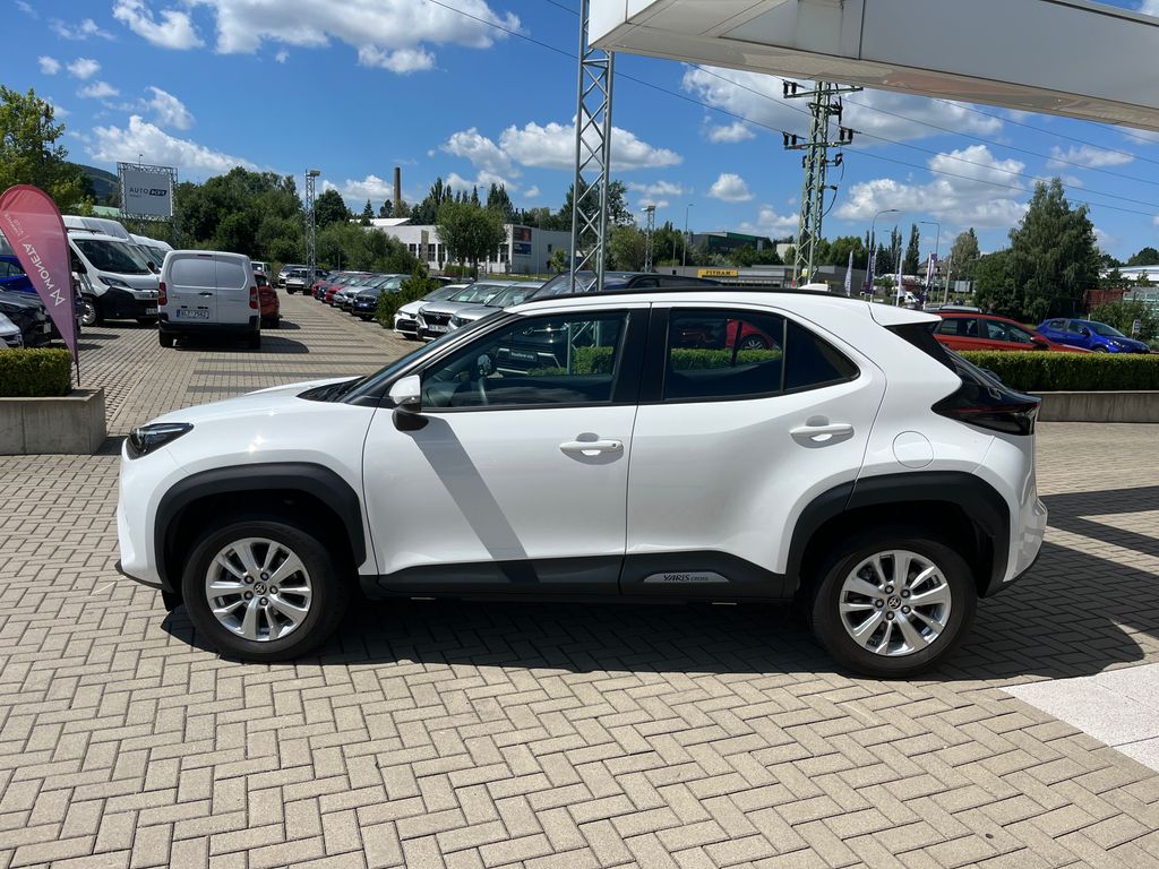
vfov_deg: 53.1
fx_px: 871
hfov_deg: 67.3
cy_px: 434
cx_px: 580
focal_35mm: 26
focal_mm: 5.1
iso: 50
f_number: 1.6
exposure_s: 1/6494
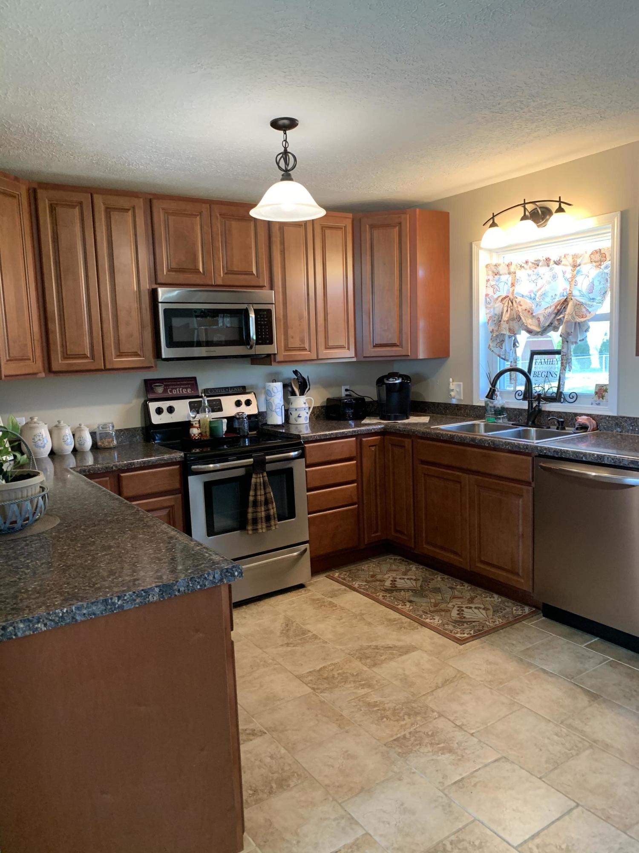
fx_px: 640
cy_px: 426
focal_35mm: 26
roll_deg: +1.6
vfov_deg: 67.3
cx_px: 320
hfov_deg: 53.1
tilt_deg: -5.8
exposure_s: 1/60
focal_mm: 4.25
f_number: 1.8
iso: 160
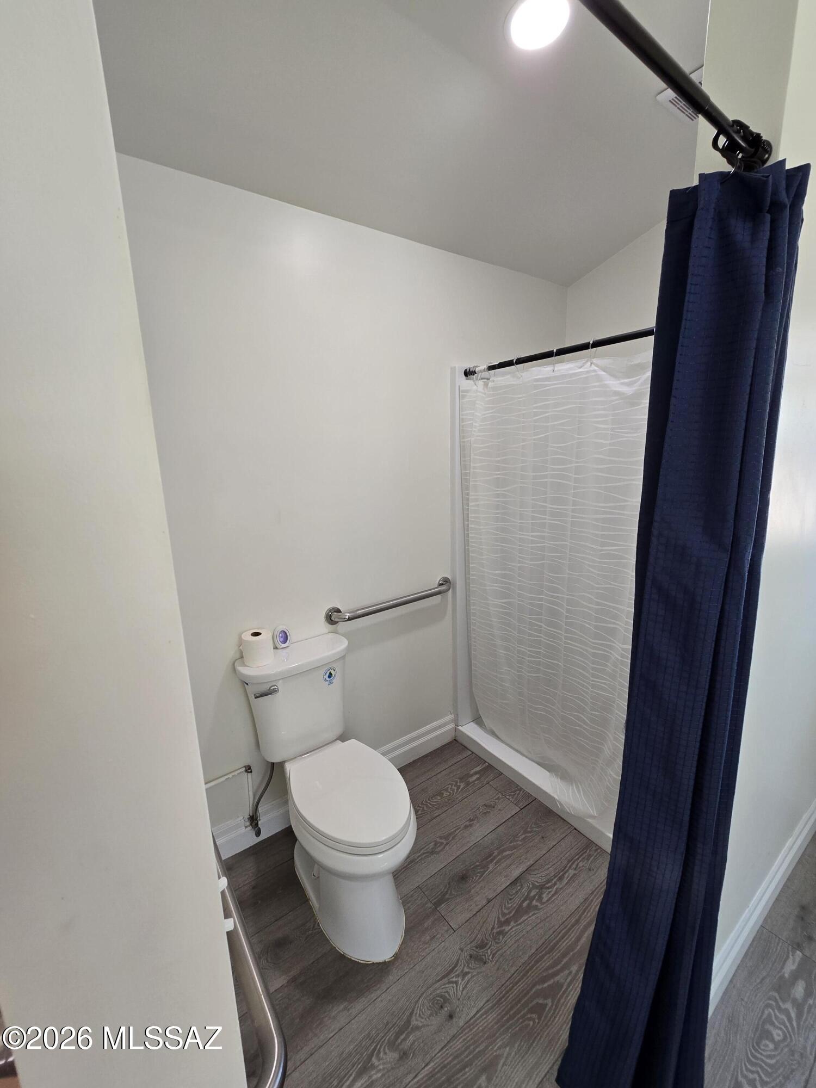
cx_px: 408
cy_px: 544
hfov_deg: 89.9
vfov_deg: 106.2
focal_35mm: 13
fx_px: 409
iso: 100
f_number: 2.2
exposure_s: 1/60
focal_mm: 2.2
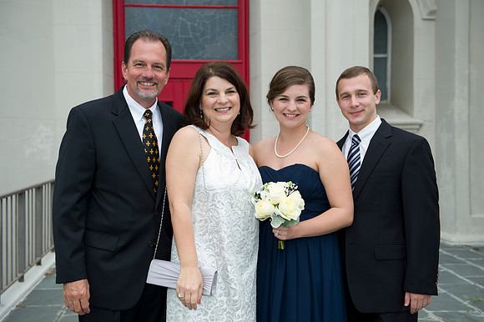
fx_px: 645
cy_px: 161
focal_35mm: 48
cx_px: 242
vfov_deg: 28.0
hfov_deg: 41.1
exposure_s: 1/160
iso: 400
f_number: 4
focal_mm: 48
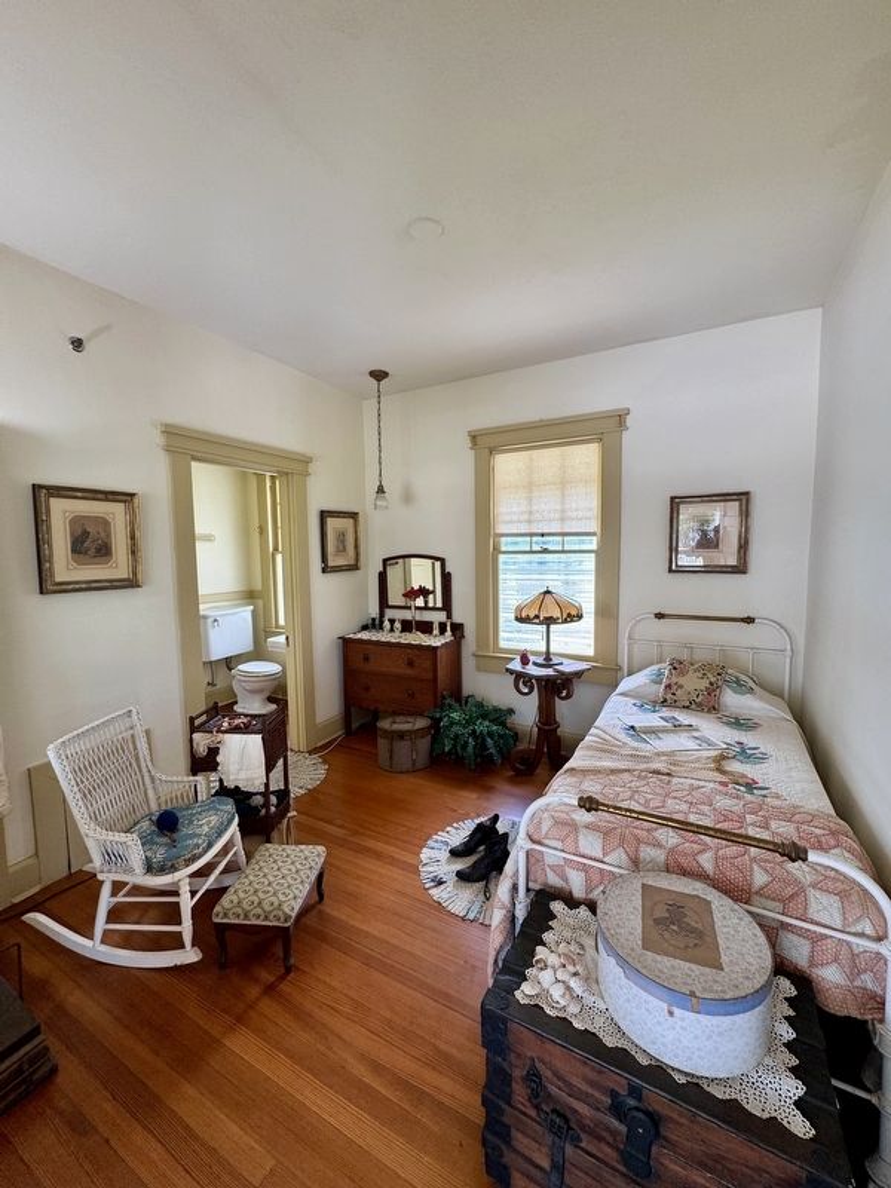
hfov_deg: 85.7
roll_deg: +0.8
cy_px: 594
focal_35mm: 14
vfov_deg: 102.1
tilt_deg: -6.3
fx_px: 480
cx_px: 446
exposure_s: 1/120
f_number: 2.2
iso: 125
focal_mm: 2.22
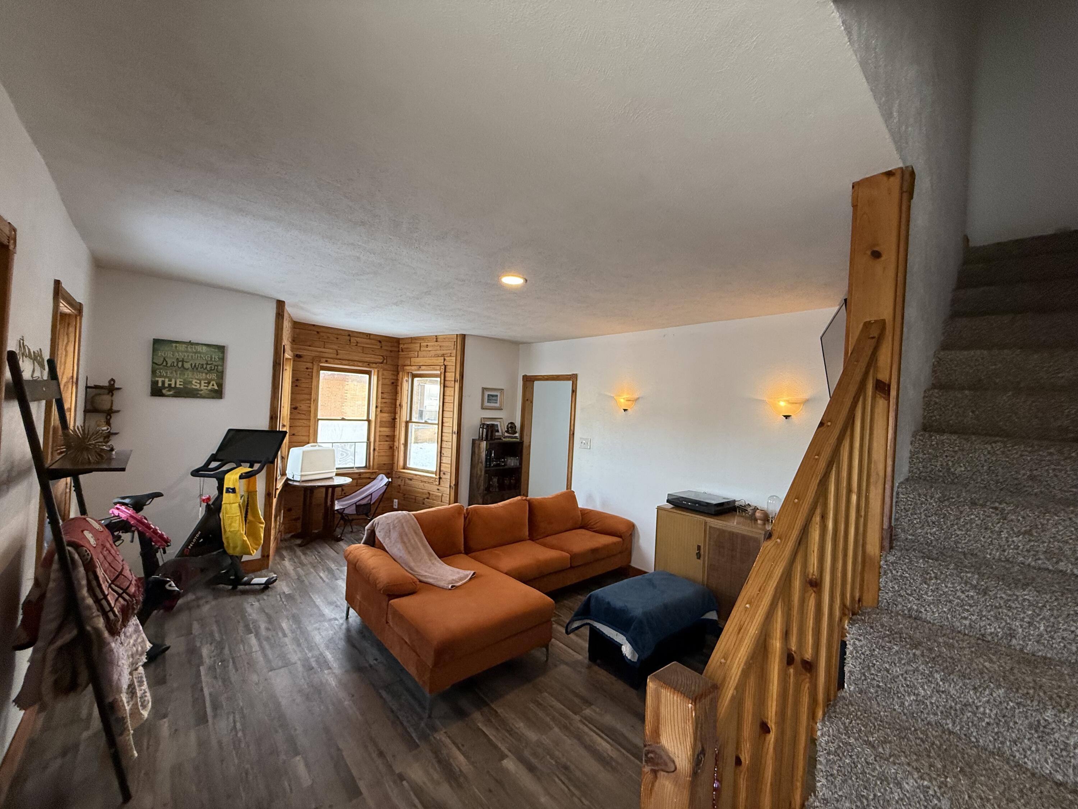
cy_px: 404
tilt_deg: +0.4
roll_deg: -2.9
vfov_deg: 85.7
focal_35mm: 14
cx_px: 539
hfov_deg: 102.1
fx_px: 436
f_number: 2.2
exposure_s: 1/120
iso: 200
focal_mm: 2.22
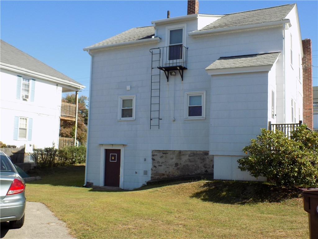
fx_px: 340
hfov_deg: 50.1
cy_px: 120
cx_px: 159
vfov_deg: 38.7
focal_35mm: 37
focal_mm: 6.6
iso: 80
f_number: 3.5
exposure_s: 1/640
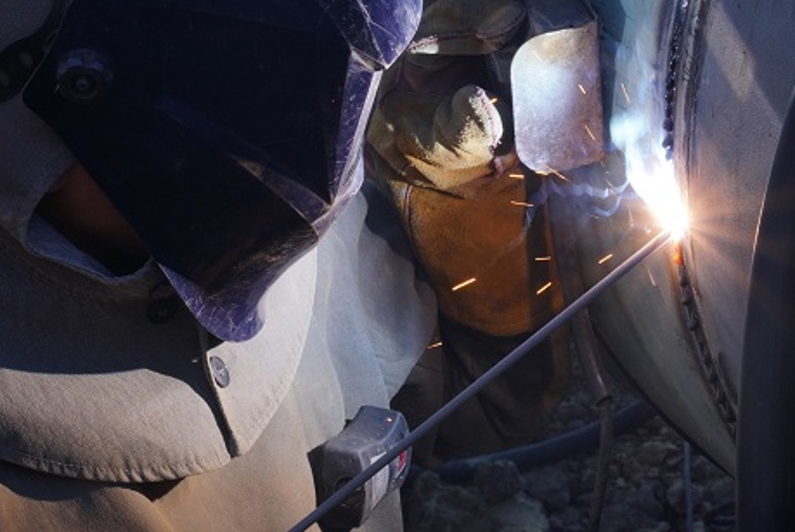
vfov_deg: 7.6
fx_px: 4001
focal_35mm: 181
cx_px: 326
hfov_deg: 11.3
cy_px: 151
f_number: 20
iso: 640
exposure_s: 1/125
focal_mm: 74
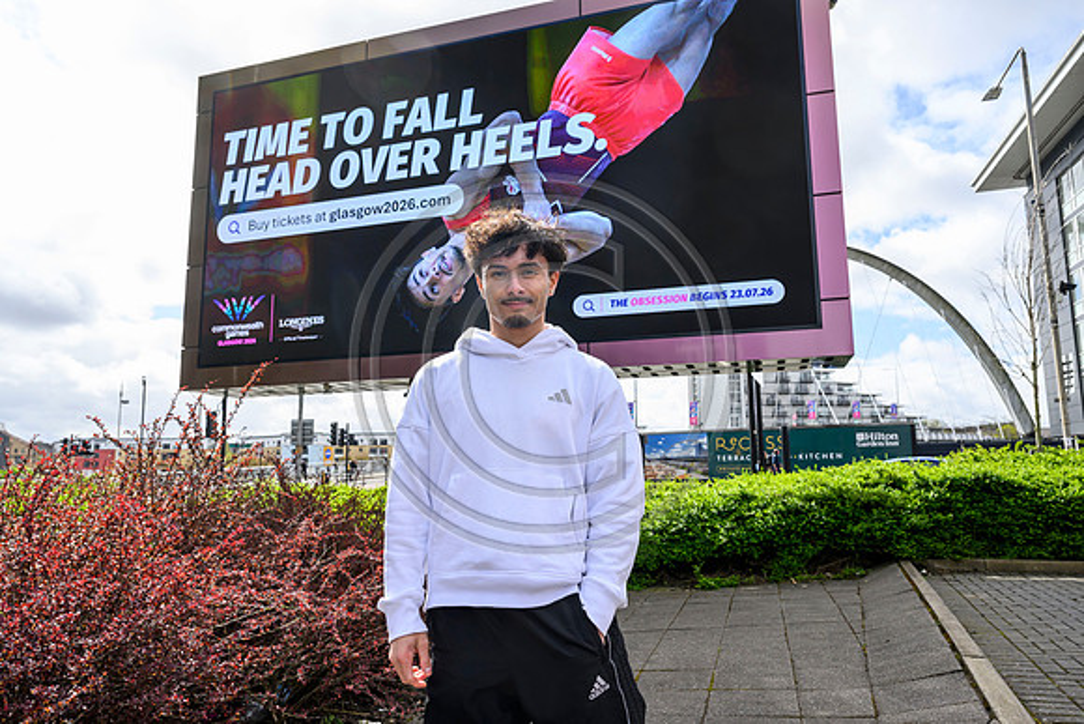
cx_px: 542
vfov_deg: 53.2
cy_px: 362
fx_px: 723
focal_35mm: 24
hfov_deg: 73.7
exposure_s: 1/1000
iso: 500
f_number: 6.3
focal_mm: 24
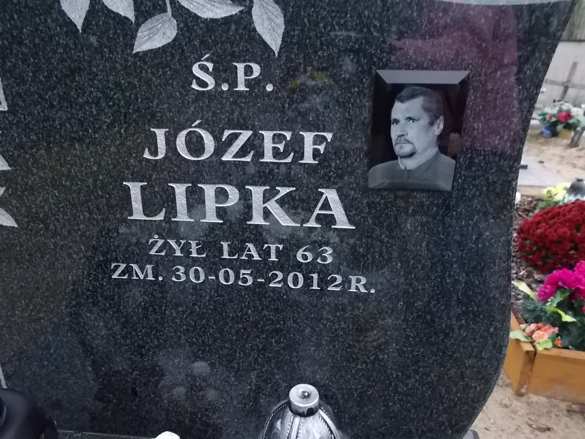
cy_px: 220
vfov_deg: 53.1
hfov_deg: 67.3
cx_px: 292
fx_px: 439
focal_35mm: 26
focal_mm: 4.6
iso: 400
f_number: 3.2
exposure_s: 1/200
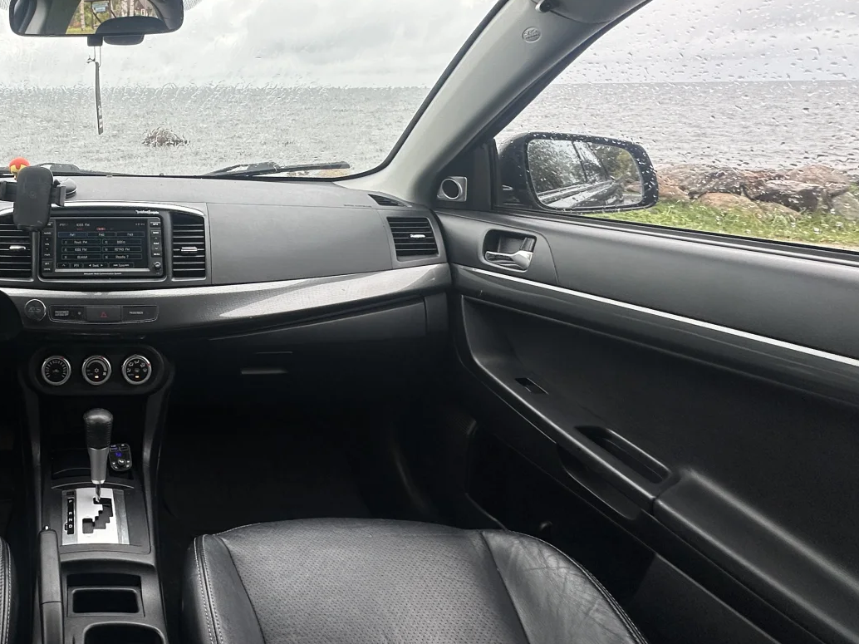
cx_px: 91
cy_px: 175
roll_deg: +1.5
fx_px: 645
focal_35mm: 26
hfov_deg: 58.0
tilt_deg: -6.7
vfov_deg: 51.2
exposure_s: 1/202
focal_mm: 2.22
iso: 40
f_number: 2.2
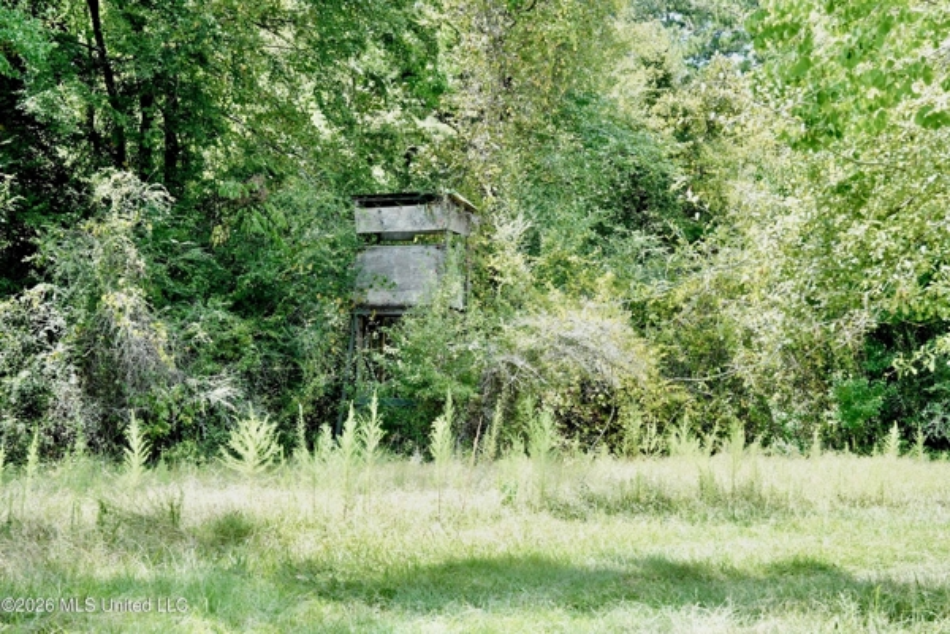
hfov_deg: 28.8
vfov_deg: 19.5
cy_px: 317
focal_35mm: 70
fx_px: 1847
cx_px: 475
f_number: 8
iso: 160
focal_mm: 70
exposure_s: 1/40
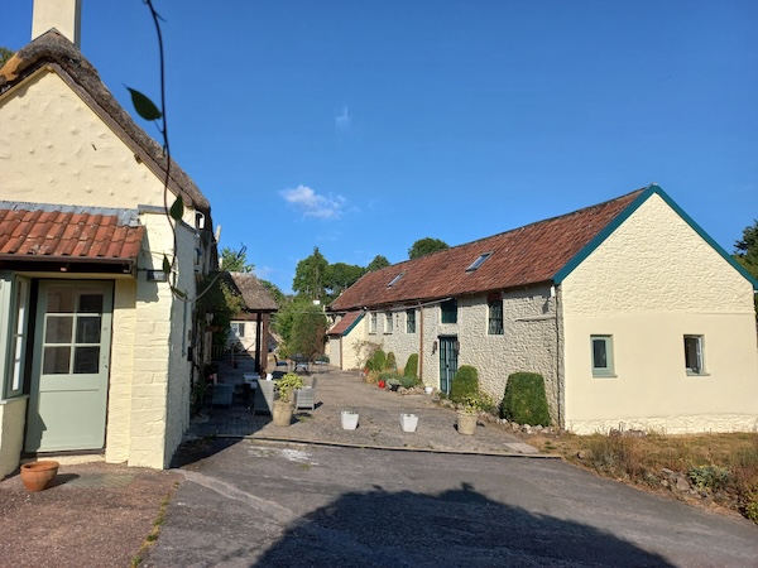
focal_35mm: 25
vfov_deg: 54.9
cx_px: 379
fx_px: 547
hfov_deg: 69.4
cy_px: 284
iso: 25
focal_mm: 4.6
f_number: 1.8
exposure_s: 1/953
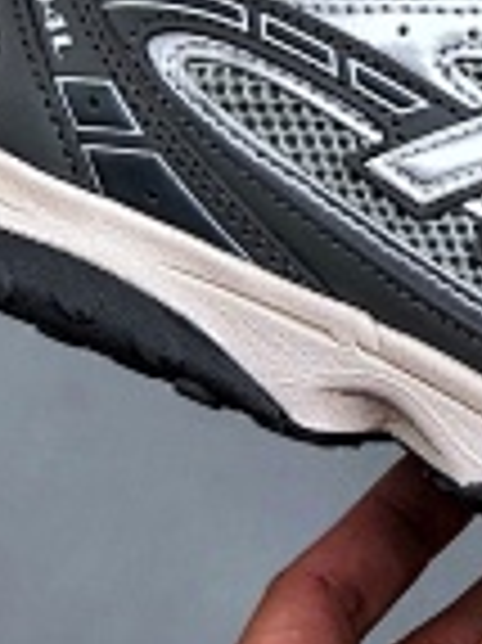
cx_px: 529
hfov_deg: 7.4
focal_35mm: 199
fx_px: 3700
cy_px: 158
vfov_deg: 9.9
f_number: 2.8
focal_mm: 6.6
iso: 32
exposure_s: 1/100
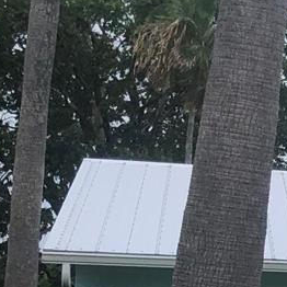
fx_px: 1416
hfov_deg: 10.0
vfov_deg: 11.5
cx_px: 704
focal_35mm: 151
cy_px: 232
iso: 20
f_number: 1.8
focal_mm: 3.99
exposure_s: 1/2404
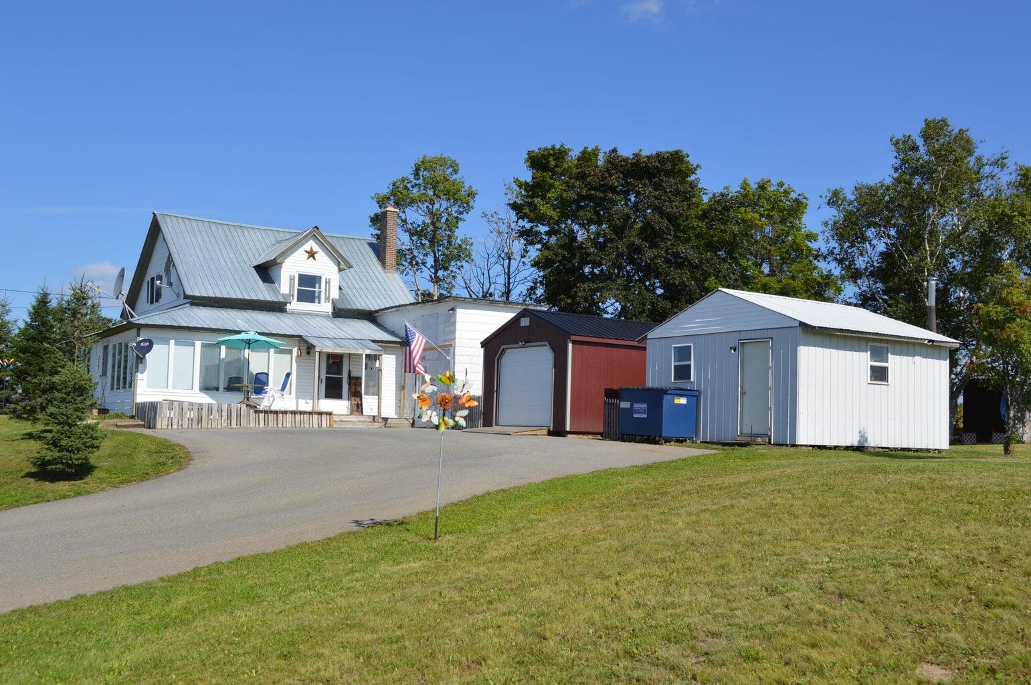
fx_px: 1116
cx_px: 516
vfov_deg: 34.1
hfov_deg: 49.6
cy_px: 342
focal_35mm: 39
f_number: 8
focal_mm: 26
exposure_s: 1/250
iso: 100
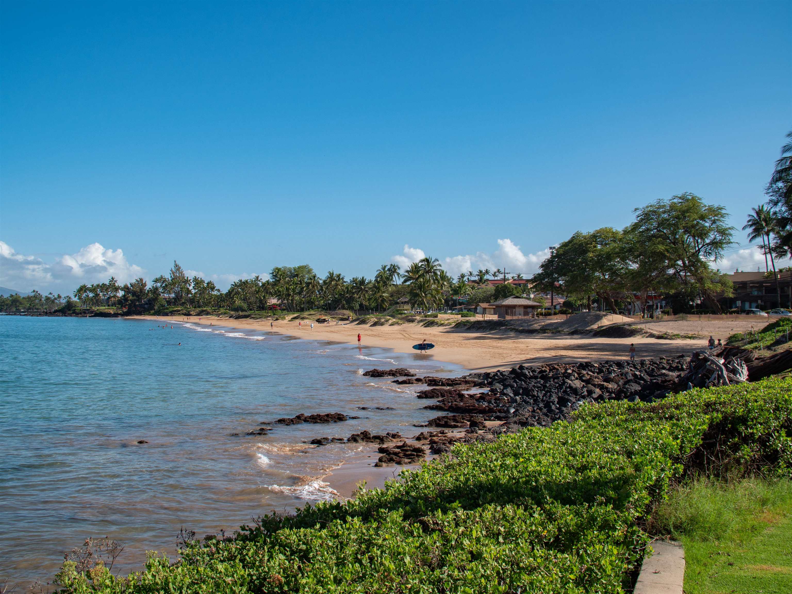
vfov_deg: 36.0
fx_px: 915
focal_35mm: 40
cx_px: 396
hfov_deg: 46.8
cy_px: 297
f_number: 8
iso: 100
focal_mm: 20
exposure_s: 1/250
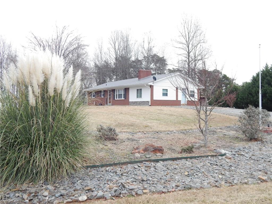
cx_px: 136
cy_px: 102
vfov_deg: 45.4
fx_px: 244
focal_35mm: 31
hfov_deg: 58.4
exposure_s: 1/60
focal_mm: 5.6
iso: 400
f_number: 3.2
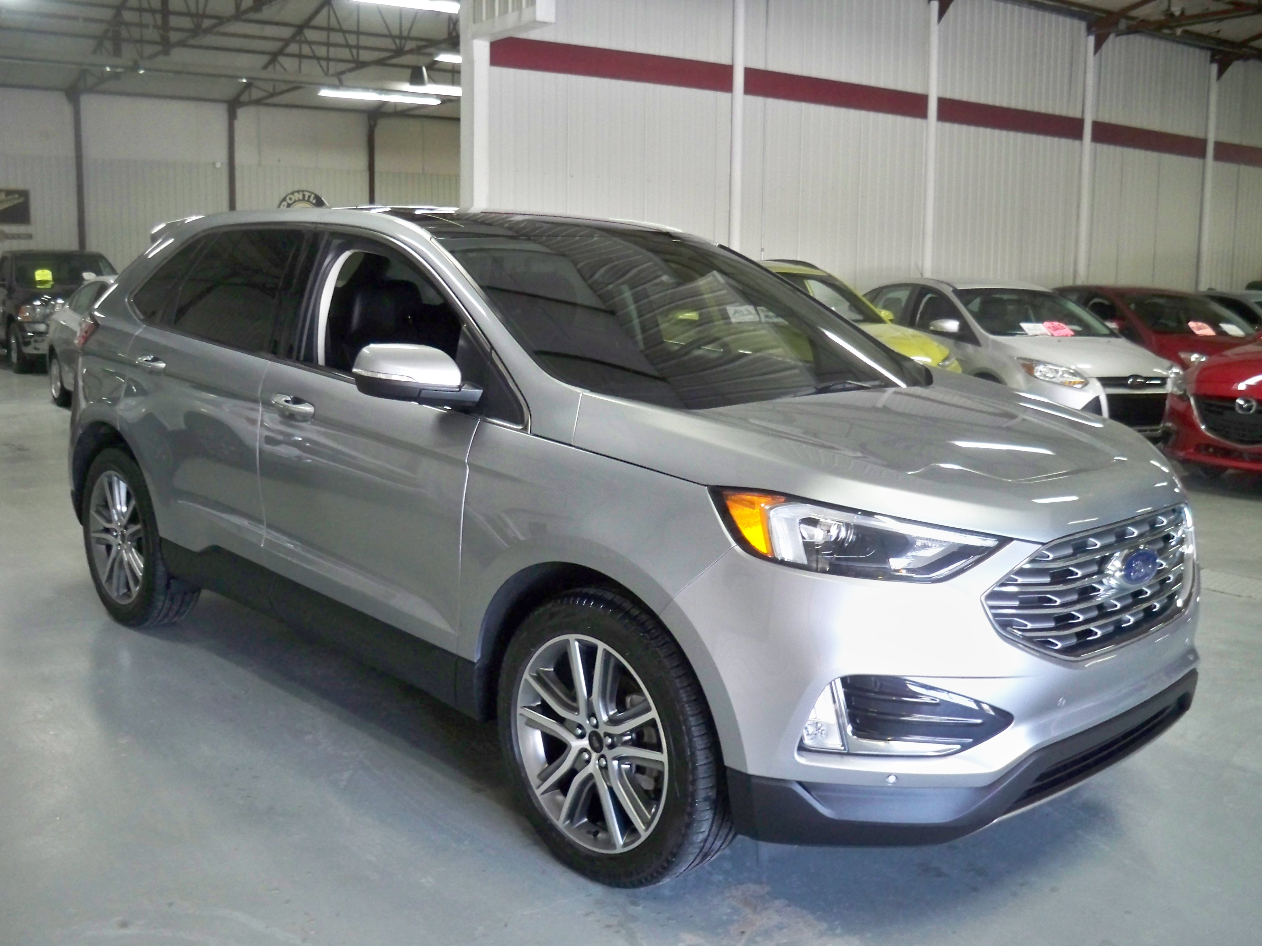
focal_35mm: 35
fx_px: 1276
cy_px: 473
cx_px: 631
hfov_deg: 52.6
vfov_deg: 40.7
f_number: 3.1
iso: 400
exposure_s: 1/60
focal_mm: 6.3
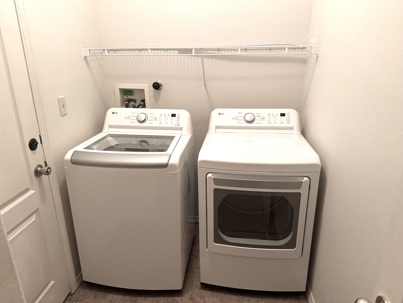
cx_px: 202
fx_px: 279
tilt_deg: -17.9
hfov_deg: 71.6
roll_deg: +1.1
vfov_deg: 56.8
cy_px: 152
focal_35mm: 24
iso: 800
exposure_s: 1/60
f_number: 1.78
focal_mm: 6.76
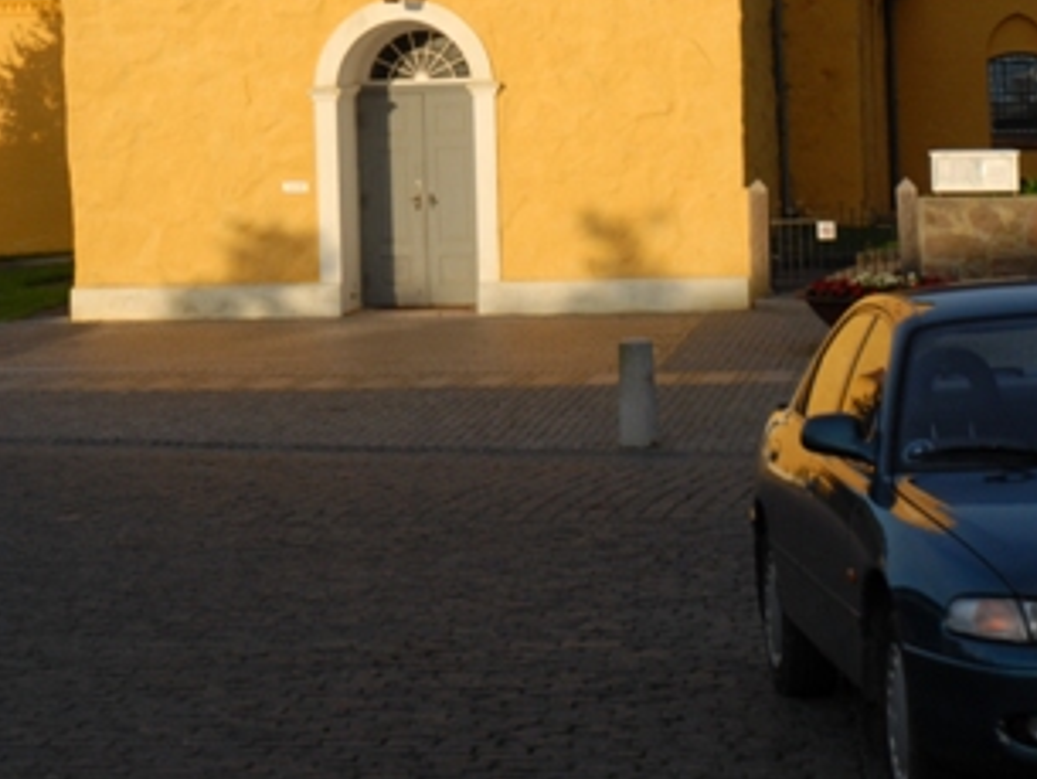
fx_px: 3626
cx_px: 381
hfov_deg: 16.3
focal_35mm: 121
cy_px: -167
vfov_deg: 12.0
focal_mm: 40
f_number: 9
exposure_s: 1/320
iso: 250
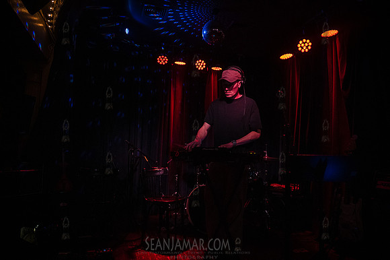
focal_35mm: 24
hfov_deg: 73.8
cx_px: 195
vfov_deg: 53.1
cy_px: 130
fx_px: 260
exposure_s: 1/400
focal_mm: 24
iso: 12800
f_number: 3.5
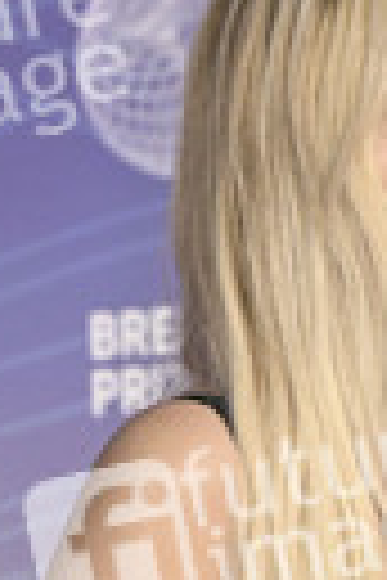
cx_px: 387
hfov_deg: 4.9
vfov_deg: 7.3
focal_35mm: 280
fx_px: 4515
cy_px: 751
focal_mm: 90
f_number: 4
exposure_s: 1/320
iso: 2000
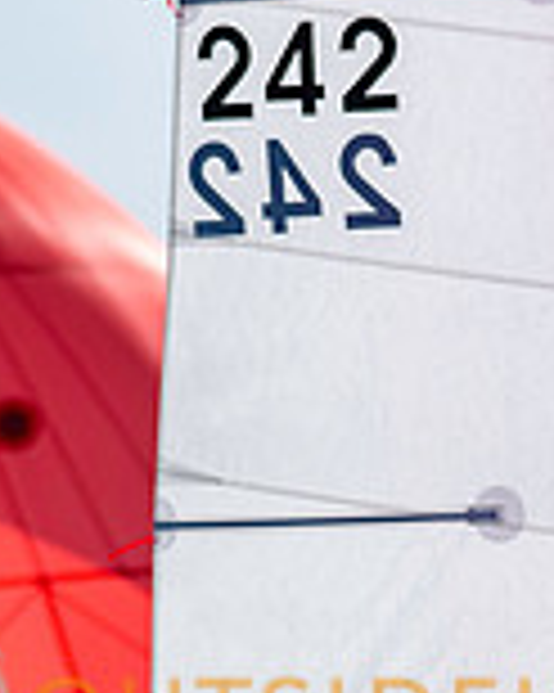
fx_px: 25316
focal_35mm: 1234
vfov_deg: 1.6
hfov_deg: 1.3
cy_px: 693
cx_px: 531
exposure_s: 1/4000
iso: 200
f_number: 5
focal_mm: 300
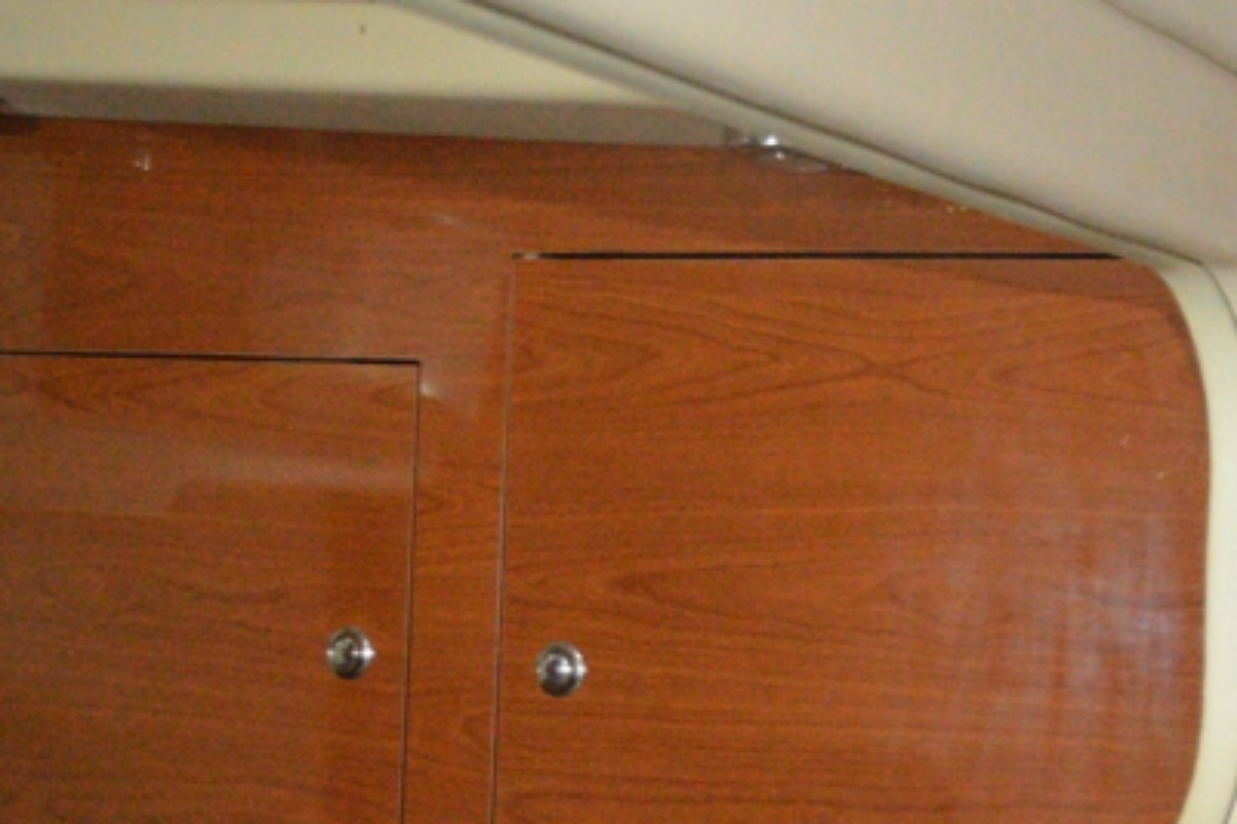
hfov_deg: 23.9
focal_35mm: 81
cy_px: 759
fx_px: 2782
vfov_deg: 16.6
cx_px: 1268
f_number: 3.8
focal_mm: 24
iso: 6400
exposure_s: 1/60
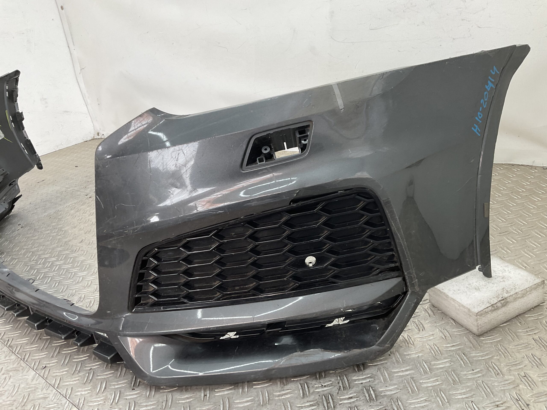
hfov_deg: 61.7
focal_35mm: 29
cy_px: 205
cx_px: 274
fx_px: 458
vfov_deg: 48.2
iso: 32
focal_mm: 3
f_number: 1.8
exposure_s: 1/120
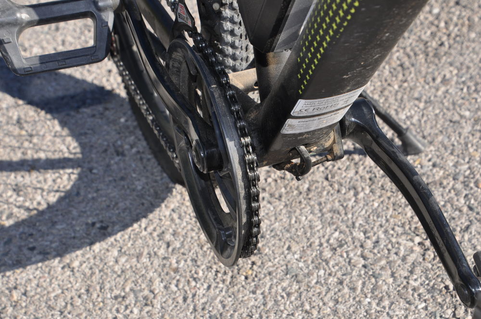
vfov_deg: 18.1
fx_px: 1001
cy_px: 160
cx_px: 240
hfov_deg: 27.0
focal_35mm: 75
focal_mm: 50
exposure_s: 1/200
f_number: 9
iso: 200
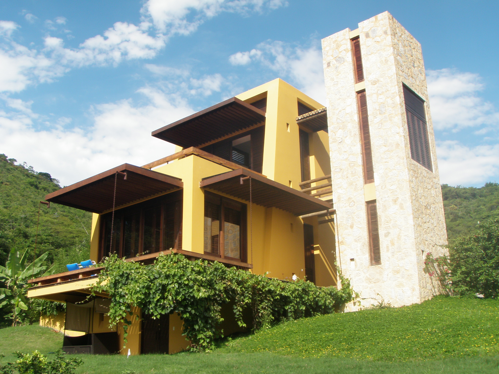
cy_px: 187
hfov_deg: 49.0
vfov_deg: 37.7
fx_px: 548
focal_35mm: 38
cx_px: 250
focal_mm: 6.7
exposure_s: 1/200
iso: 80
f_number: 6.3
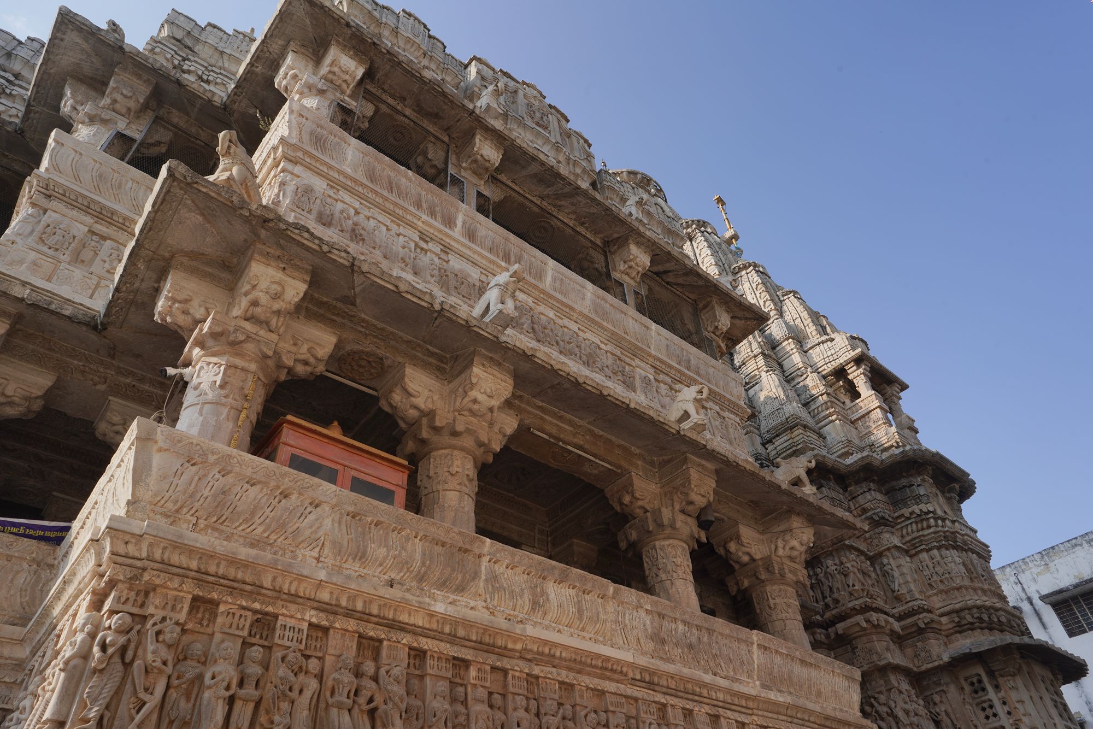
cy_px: 364
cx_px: 546
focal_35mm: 24
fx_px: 729
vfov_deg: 53.1
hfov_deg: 73.7
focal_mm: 24
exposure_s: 1/100
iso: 100
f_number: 16
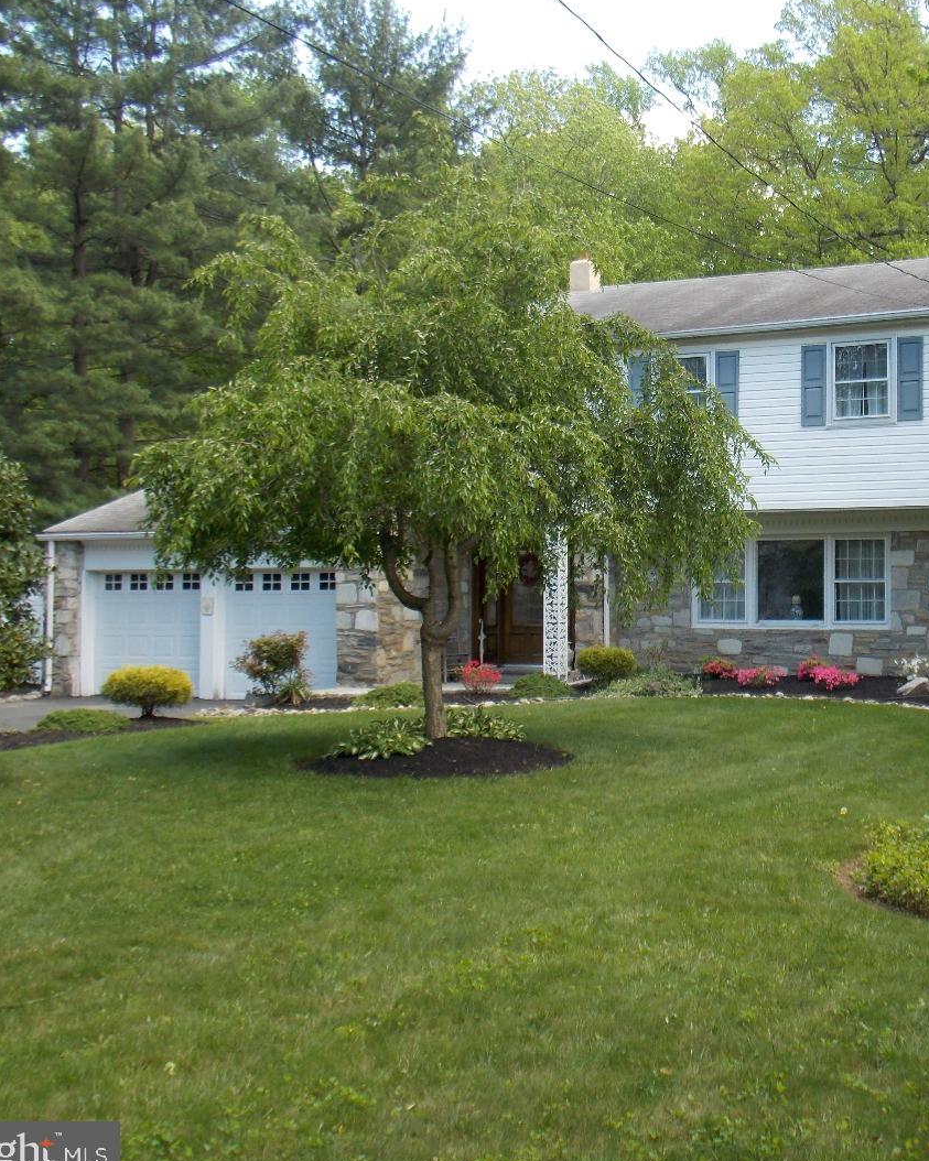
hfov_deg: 36.3
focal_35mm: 40
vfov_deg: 45.8
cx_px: 721
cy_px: 589
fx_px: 1375
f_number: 3.3
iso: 80
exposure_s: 1/125
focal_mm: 5.3
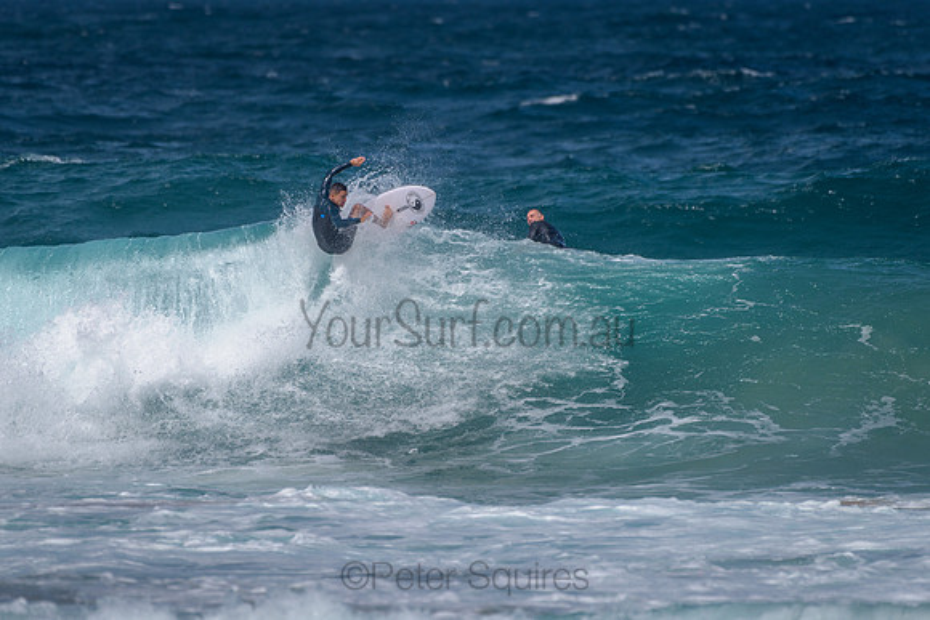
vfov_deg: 2.2
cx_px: 471
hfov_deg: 3.4
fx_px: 15848
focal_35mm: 613
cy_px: 244
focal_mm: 500
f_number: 5.6
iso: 72
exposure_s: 1/2000
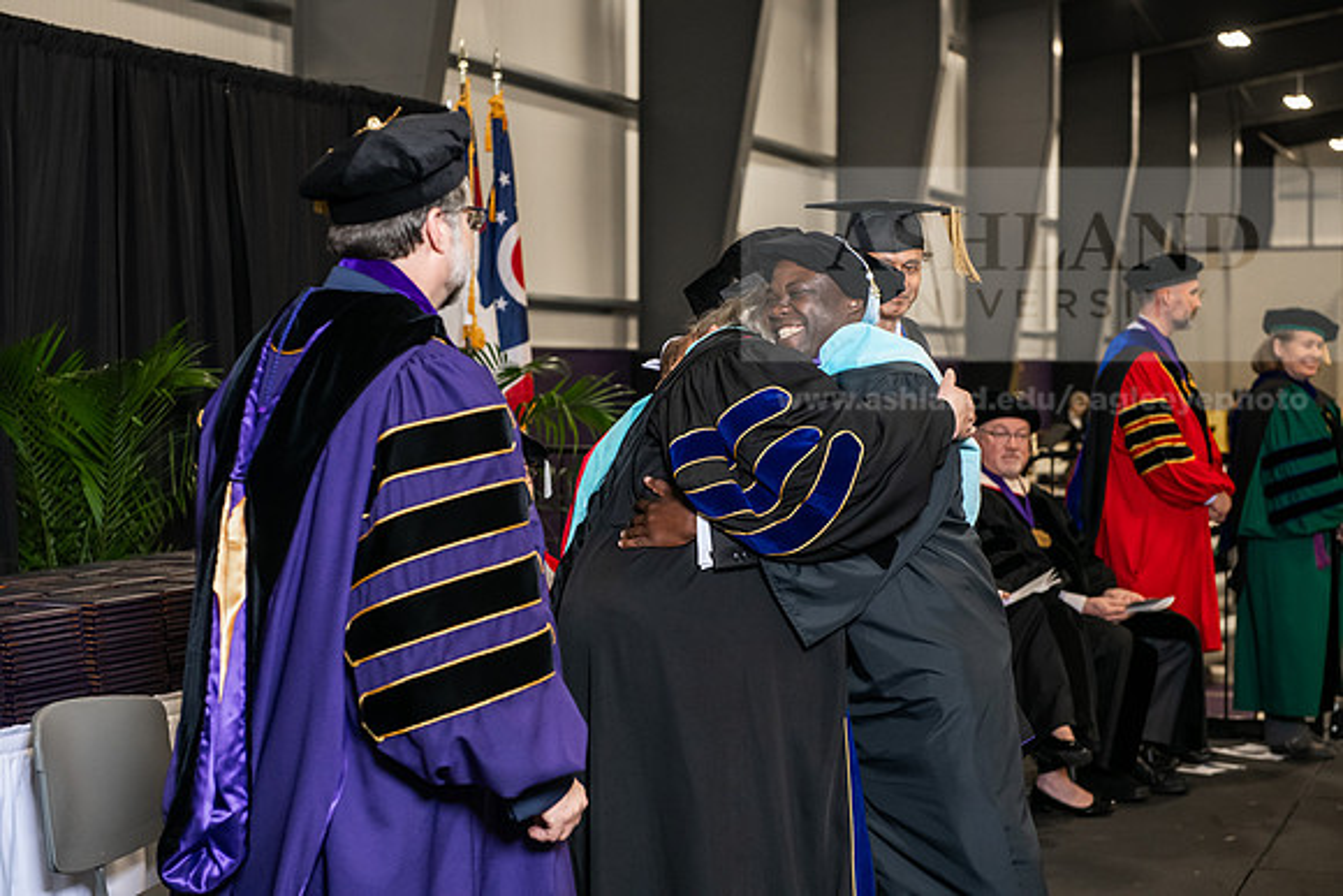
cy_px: 448
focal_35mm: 70
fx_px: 2612
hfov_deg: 28.8
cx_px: 672
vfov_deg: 19.5
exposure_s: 1/200
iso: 2000
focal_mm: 70
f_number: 5
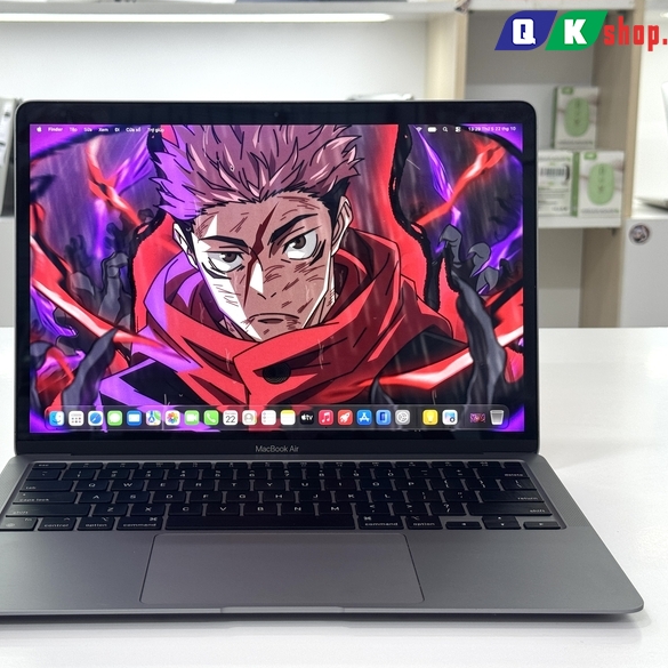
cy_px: 333
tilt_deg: -11.6
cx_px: 276
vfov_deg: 29.6
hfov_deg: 29.5
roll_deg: +0.6
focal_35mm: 58
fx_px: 1266
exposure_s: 1/100
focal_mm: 6.76
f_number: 1.78
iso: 80
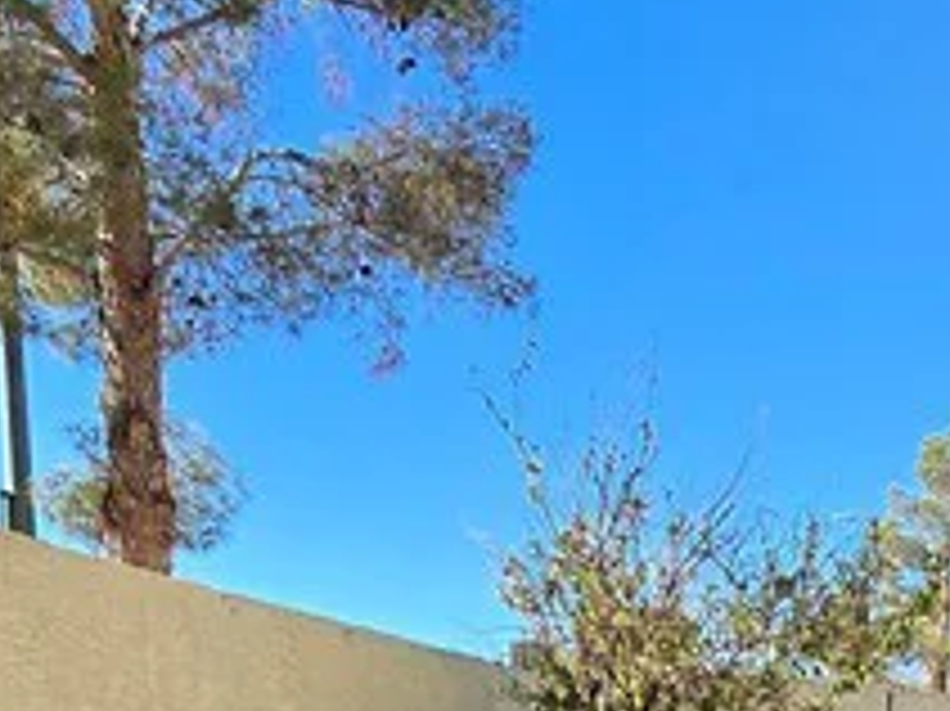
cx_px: 770
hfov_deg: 30.0
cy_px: 1192
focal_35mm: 63
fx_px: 1728
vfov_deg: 19.0
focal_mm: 2.2
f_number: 2.2
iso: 50
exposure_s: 1/934
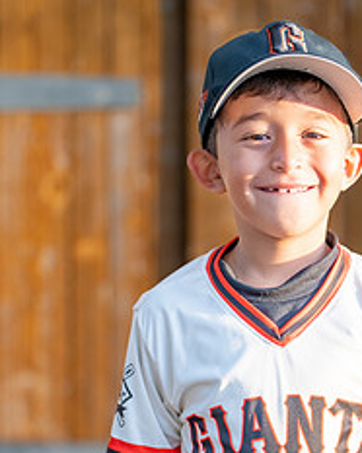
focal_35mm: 143
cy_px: 355
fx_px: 1918
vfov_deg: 13.4
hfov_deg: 10.7
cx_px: 298
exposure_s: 1/640
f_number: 1.2
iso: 100
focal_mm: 50
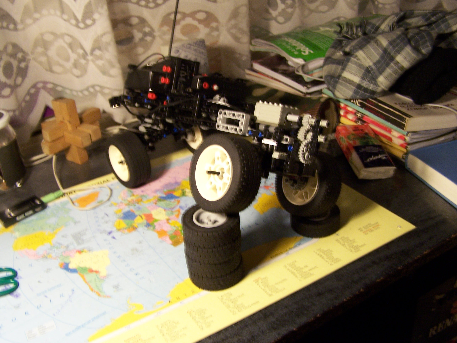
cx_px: 228
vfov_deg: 37.7
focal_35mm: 38
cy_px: 172
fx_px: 502
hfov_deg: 49.0
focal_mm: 6.3
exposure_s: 1/8
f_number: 2.8
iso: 140
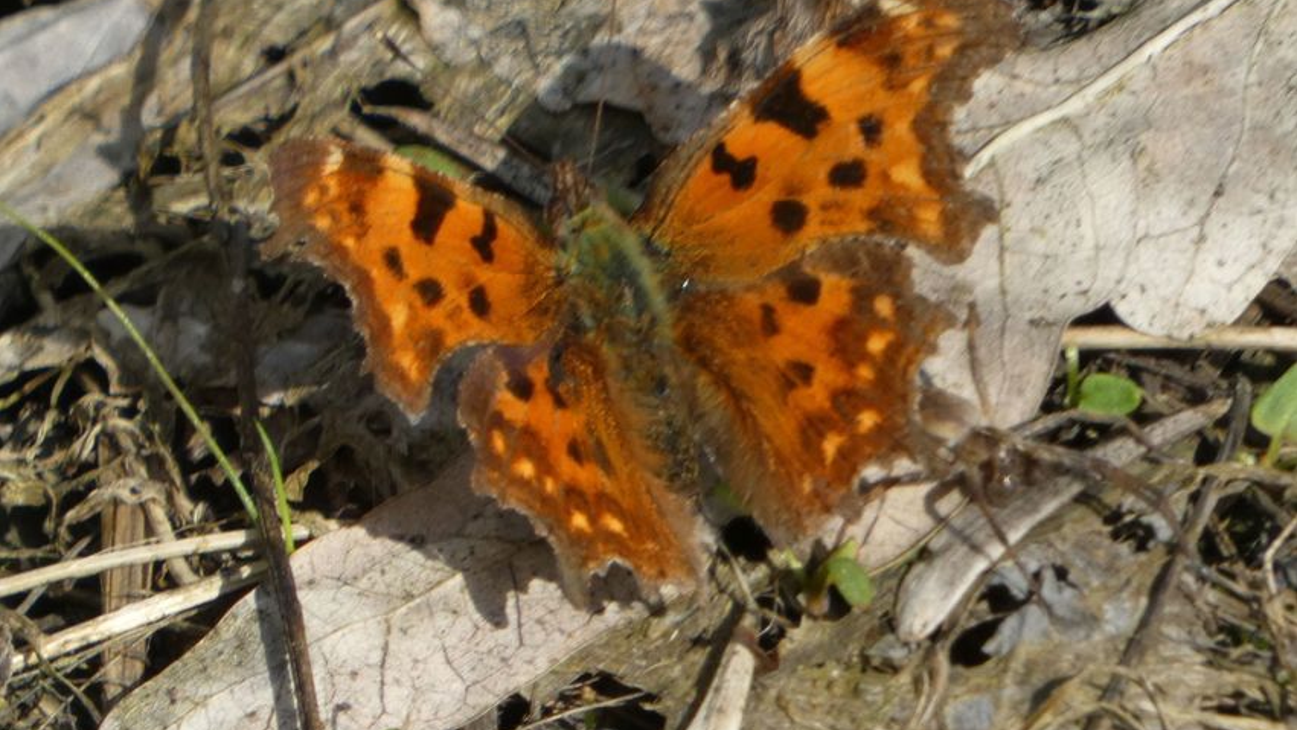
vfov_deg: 1.0
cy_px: 274
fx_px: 43925
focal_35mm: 1277
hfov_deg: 1.7
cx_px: 648
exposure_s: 1/160
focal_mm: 209.4
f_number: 5.8
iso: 80
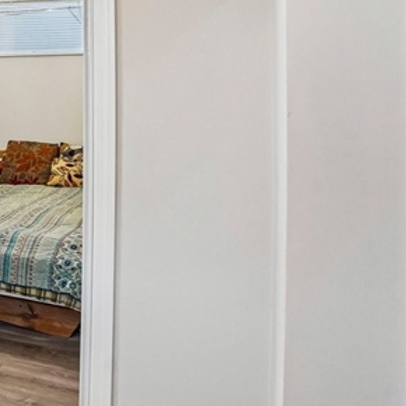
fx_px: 637
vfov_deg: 34.2
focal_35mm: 48
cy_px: 78
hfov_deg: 25.2
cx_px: -227
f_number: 8
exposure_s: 1/30
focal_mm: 16
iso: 320
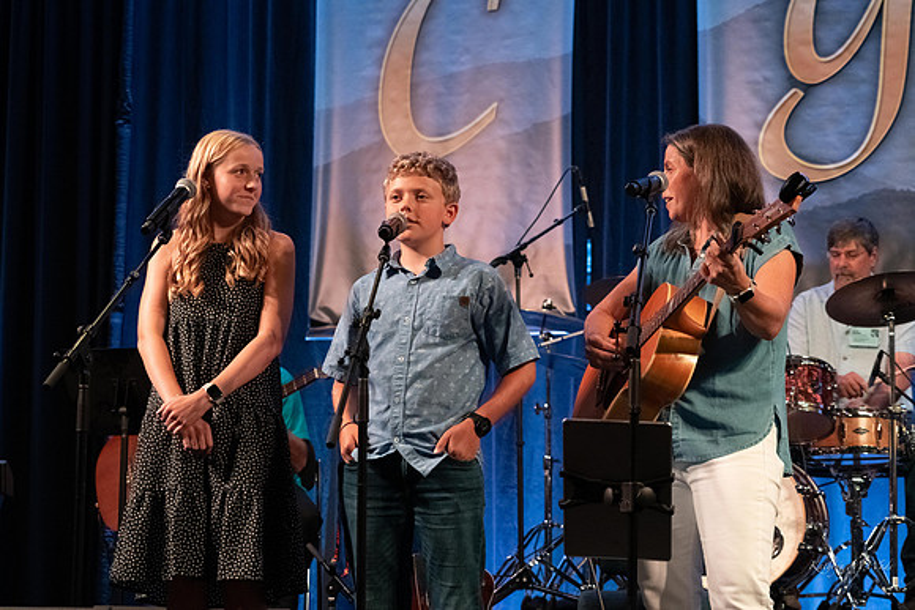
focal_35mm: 82
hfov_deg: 24.8
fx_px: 2085
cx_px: 458
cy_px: 305
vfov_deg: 16.7
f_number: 5.6
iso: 6400
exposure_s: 1/250
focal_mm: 82
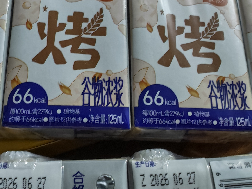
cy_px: 129
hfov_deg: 43.6
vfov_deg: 33.2
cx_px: 99
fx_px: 313
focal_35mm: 43
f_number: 2
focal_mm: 1.82
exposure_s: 1/25
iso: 400
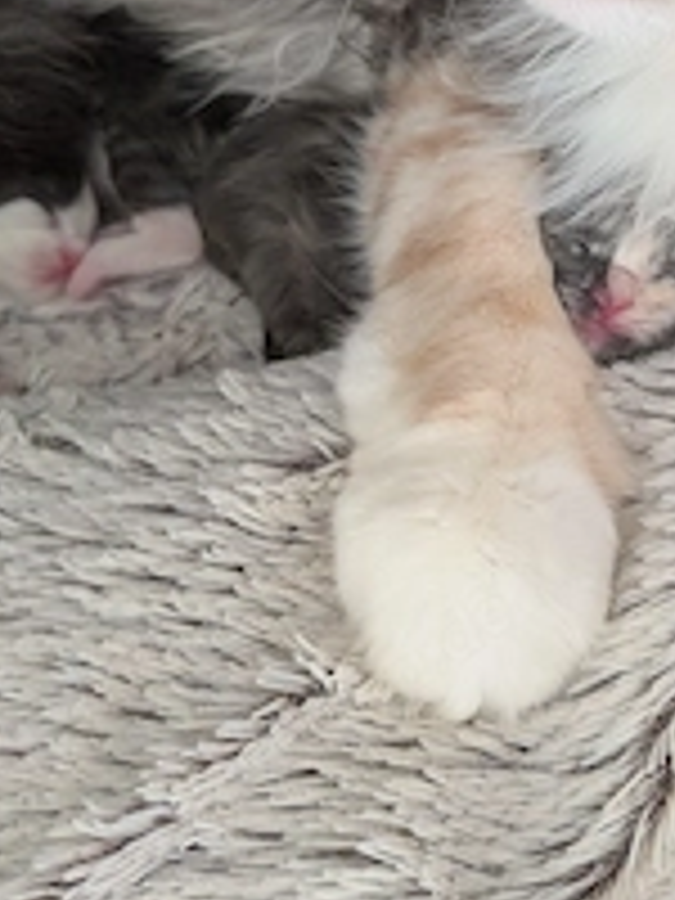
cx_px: 544
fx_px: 1248
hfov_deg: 29.5
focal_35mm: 48
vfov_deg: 36.9
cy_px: 72
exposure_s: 1/100
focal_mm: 4.53
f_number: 1.7
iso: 1925
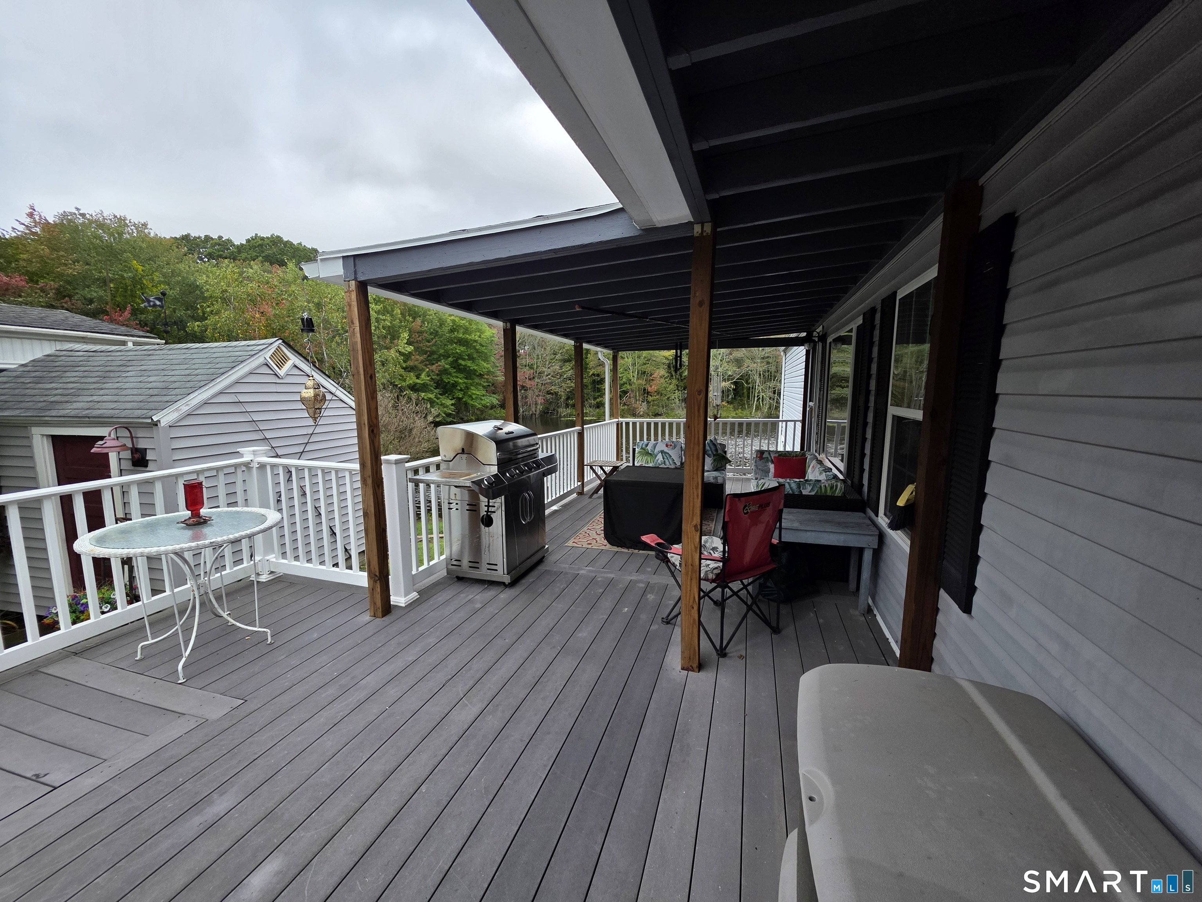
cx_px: 601
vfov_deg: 89.9
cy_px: 451
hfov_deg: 106.2
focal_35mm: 13
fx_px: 451
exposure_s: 1/385
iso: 40
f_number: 1.9
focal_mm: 2.2
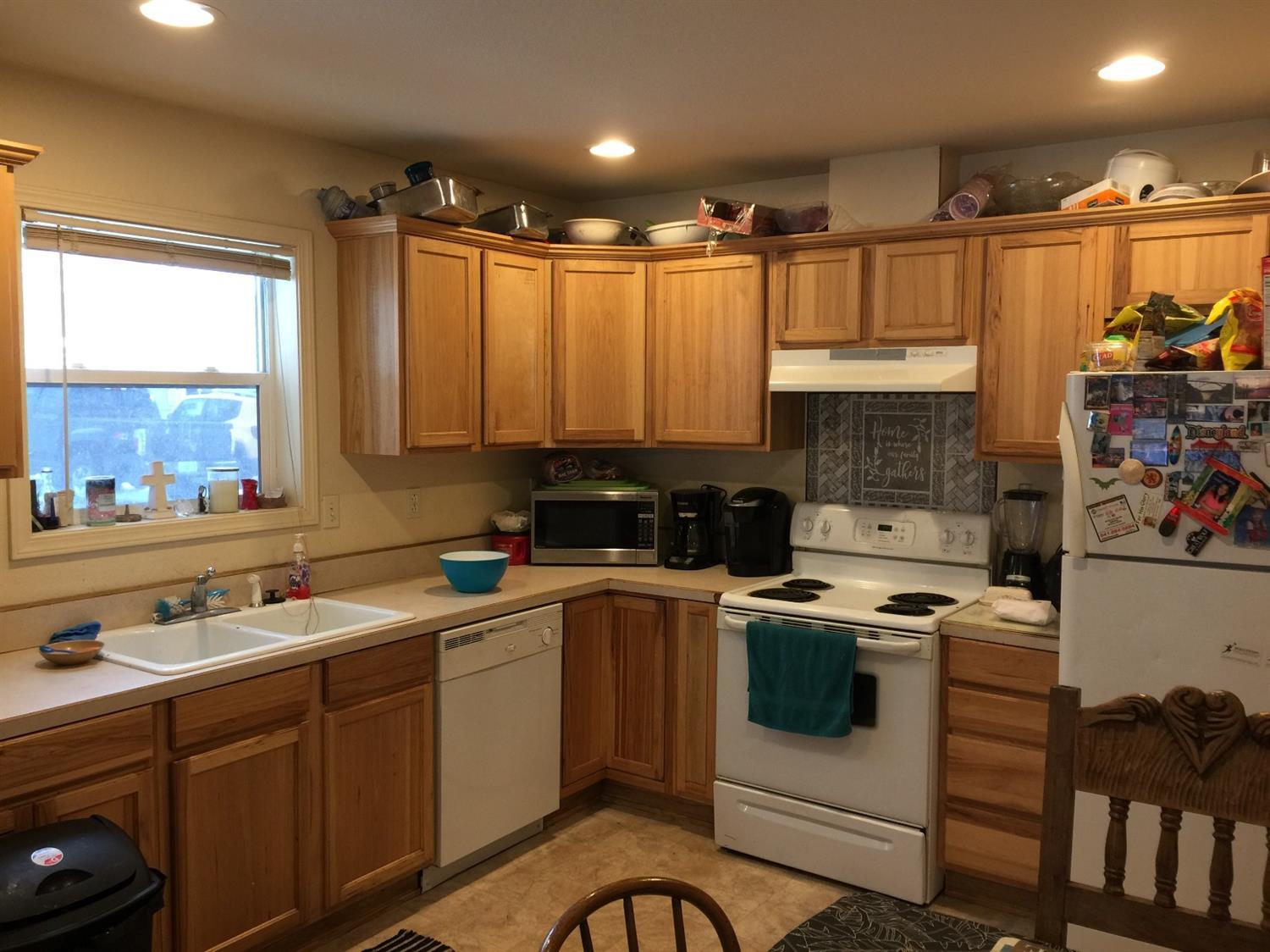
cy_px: 476
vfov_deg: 48.2
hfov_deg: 61.7
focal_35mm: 29
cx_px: 635
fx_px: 1064
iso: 32
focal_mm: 4.15
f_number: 2.2
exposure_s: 1/15
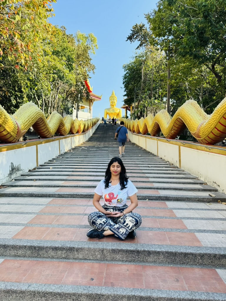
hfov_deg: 56.8
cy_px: 150
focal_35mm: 24
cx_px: 113
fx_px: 209
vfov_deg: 71.6
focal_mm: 6.76
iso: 80
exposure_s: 1/888
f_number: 1.78
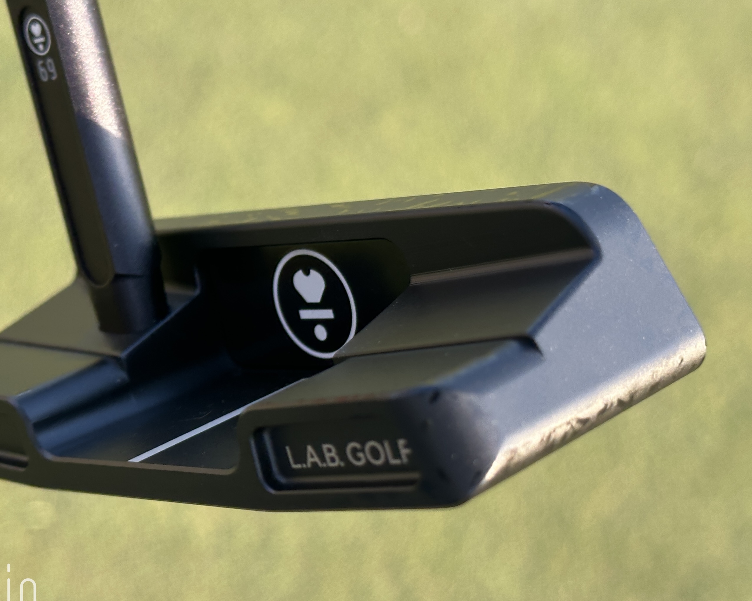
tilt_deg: -46.4
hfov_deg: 32.4
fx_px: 1291
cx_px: 308
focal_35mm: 58
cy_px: 337
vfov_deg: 26.2
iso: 64
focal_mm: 6.86
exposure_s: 1/221
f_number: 1.78
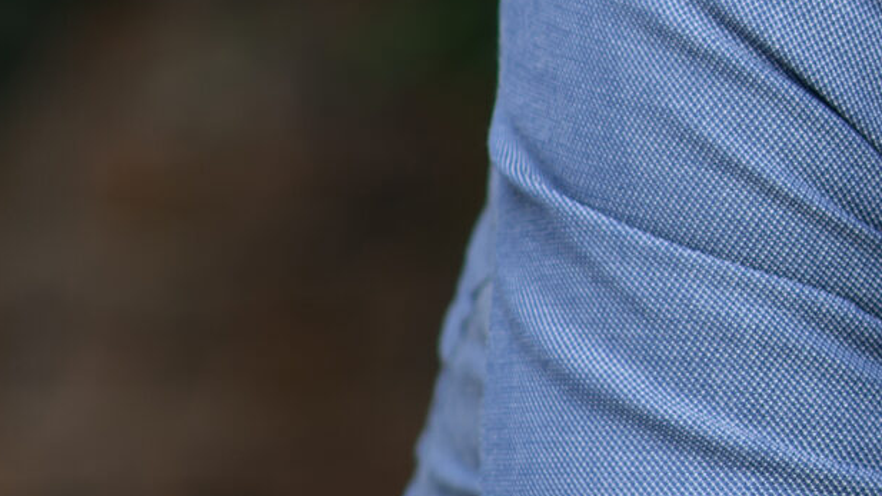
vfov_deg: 2.2
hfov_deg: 3.8
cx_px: 2303
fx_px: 12956
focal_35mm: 554
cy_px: -455
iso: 100
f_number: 3.2
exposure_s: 1/320
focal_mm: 85
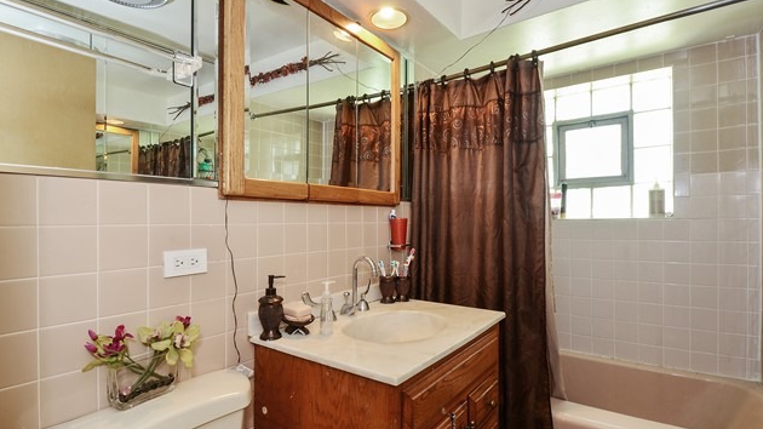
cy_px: 204
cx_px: 377
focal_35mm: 18
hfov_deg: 94.2
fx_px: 355
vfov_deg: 62.3
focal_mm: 11
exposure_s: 1/2.5
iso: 200
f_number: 8
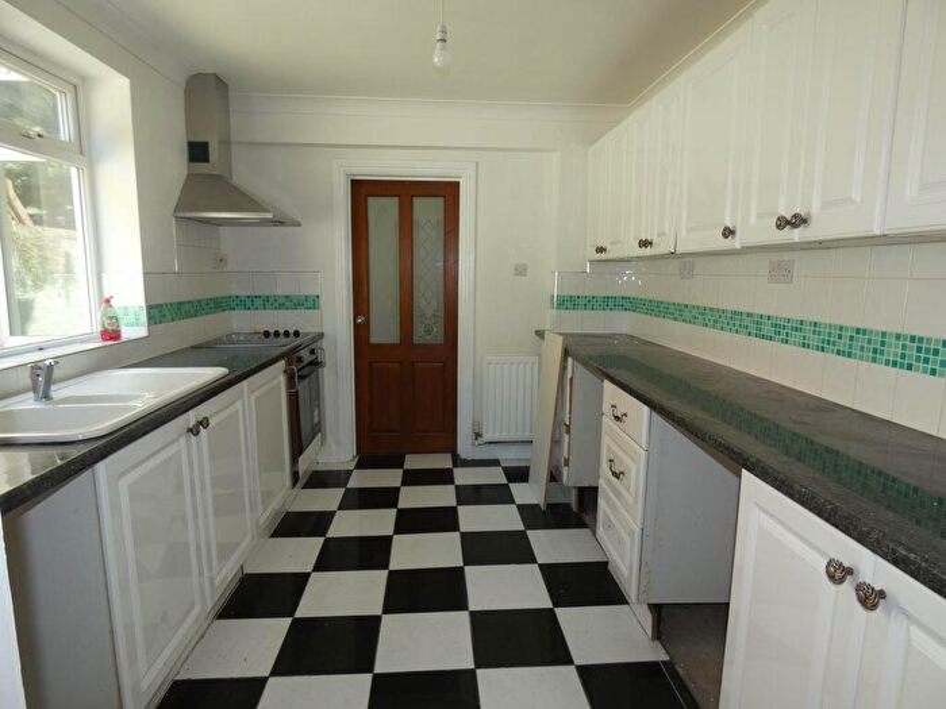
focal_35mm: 20
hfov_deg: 81.7
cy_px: 354
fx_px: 547
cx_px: 473
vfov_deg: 66.0
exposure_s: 1/60
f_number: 2.8
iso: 80
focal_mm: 3.6
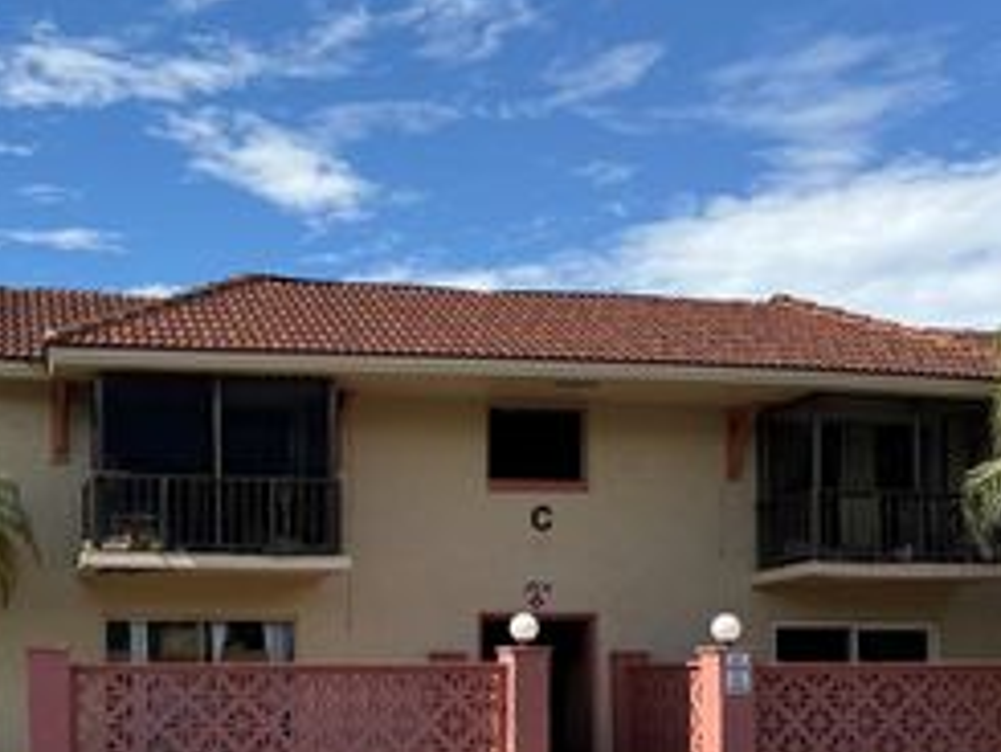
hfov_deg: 38.1
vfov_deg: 28.7
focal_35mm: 49
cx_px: 270
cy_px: 656
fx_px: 1418
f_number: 1.78
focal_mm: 6.76
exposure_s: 1/3759
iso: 80
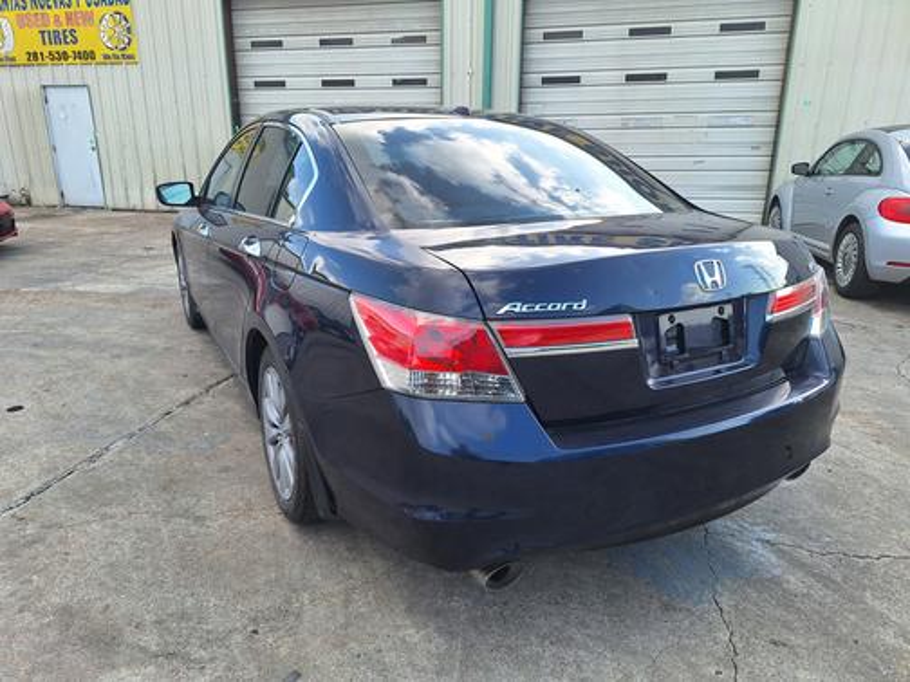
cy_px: 341
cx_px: 455
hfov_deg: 73.9
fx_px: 605
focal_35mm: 23
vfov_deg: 58.9
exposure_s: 1/363
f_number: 1.8
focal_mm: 5.54
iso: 40
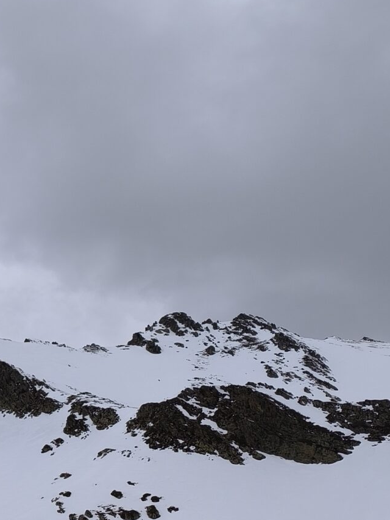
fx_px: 1036
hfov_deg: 20.0
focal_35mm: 69
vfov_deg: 28.2
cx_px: -76
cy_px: 246
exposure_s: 1/1175
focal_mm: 6.14
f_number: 1.65
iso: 50
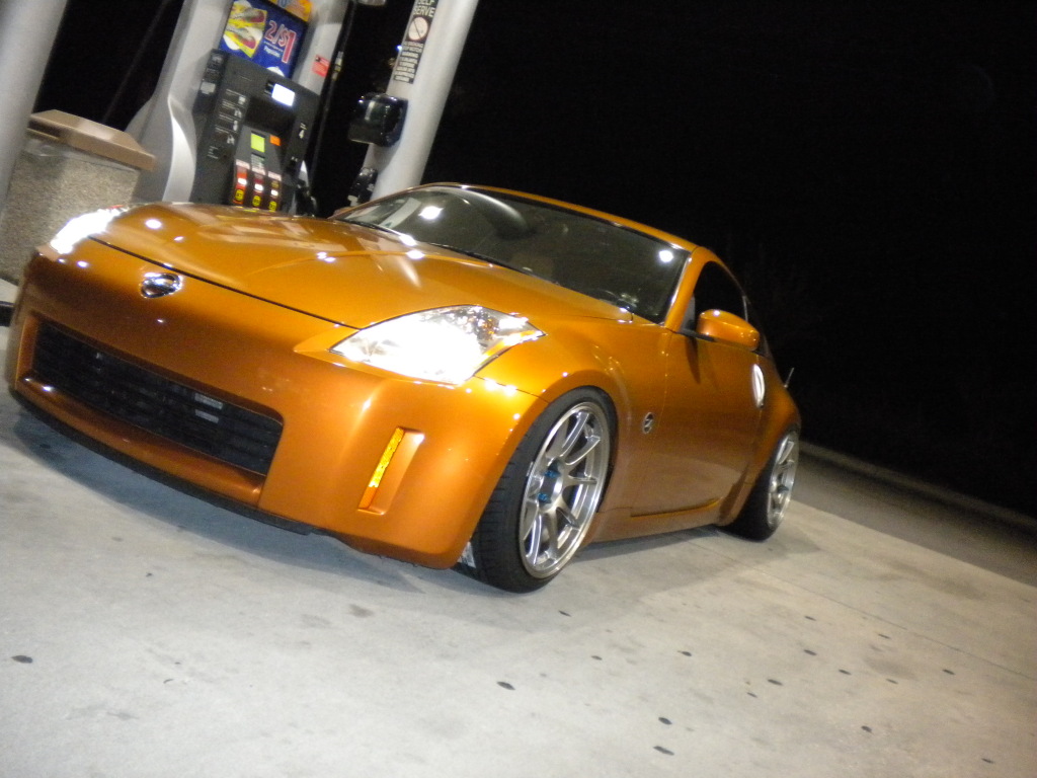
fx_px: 1049
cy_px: 389
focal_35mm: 35
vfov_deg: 40.7
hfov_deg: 52.6
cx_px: 518
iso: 800
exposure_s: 1/41.1
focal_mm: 6.3
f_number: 3.1
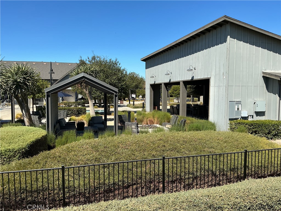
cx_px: 140
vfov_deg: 48.2
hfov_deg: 61.7
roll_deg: -0.2
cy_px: 106
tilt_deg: -3.9
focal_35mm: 29
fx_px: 235
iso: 25
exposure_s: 1/1577
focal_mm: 3
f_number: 1.8
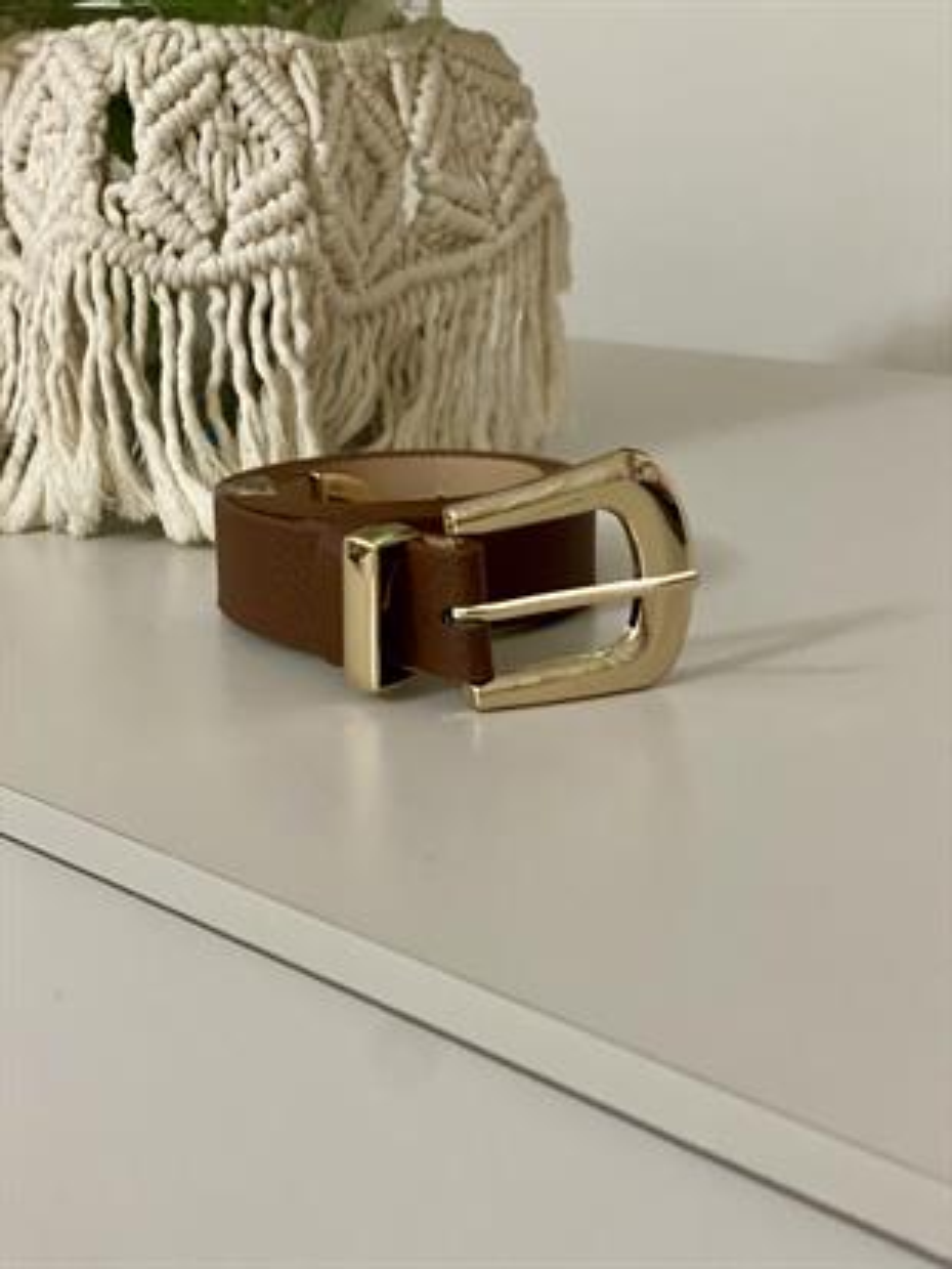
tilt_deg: -15.0
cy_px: 634
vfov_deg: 36.8
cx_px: 476
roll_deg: +0.2
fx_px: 1906
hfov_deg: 28.0
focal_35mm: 52
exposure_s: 1/25
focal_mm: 6
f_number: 2
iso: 400
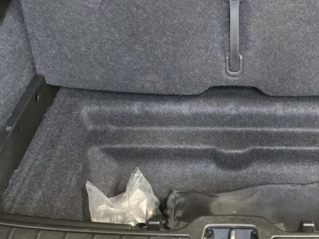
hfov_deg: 38.8
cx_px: 231
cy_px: 25
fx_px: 442
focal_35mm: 48
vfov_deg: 29.1
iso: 1600
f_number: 1.8
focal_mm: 5.4
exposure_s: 1/50
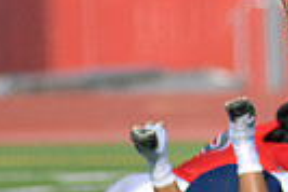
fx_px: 10467
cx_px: 489
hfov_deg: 1.6
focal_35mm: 1307
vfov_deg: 1.1
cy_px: 81
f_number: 3.5
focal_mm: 300
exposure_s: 1/2000
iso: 80
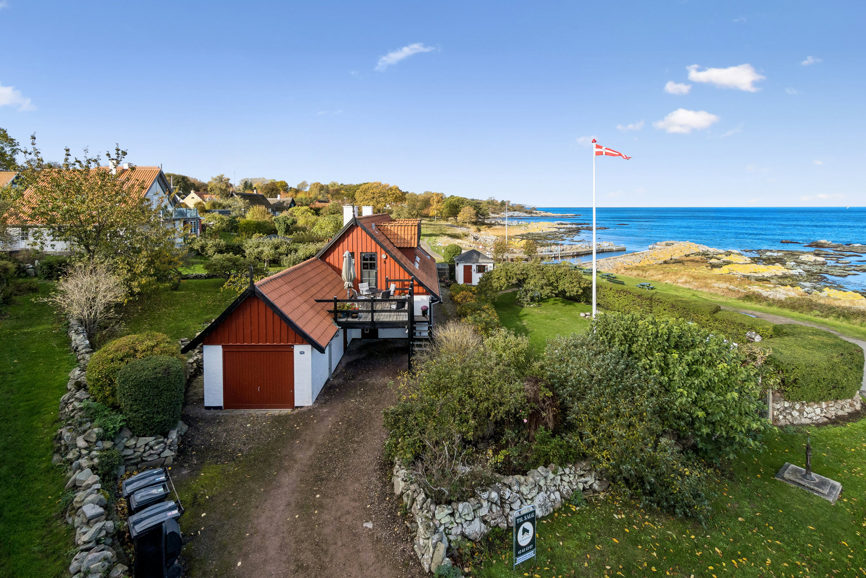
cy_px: 289
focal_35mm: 15
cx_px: 433
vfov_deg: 77.3
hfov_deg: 100.4
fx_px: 361
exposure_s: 1/500
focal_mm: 10
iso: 200
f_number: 8
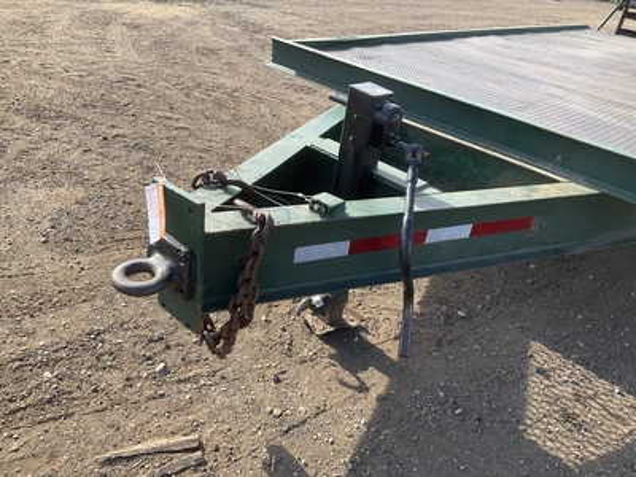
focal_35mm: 29
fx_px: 533
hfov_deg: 61.7
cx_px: 318
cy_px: 238
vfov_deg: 48.2
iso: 25
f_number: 1.8
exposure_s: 1/380
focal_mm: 3
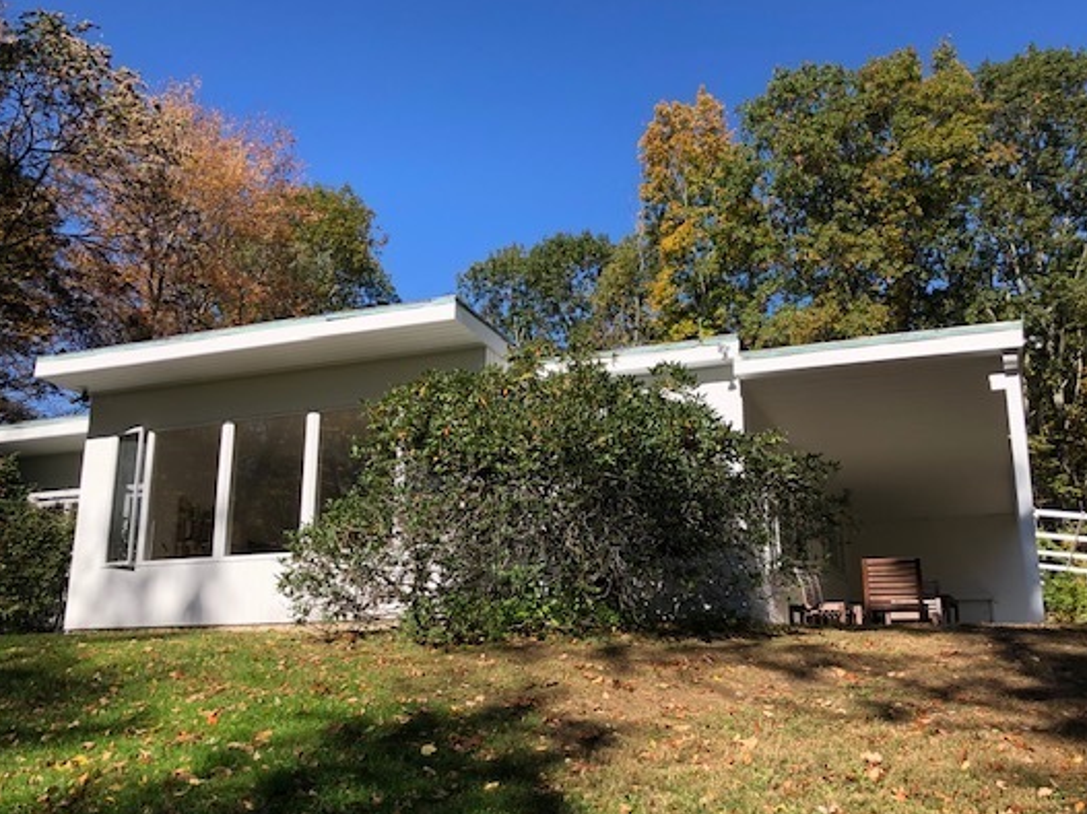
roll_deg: -0.7
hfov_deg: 53.9
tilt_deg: +13.1
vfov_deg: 41.8
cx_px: 598
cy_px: 422
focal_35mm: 34
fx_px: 1067
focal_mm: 3.99
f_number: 1.8
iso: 20
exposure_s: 1/934
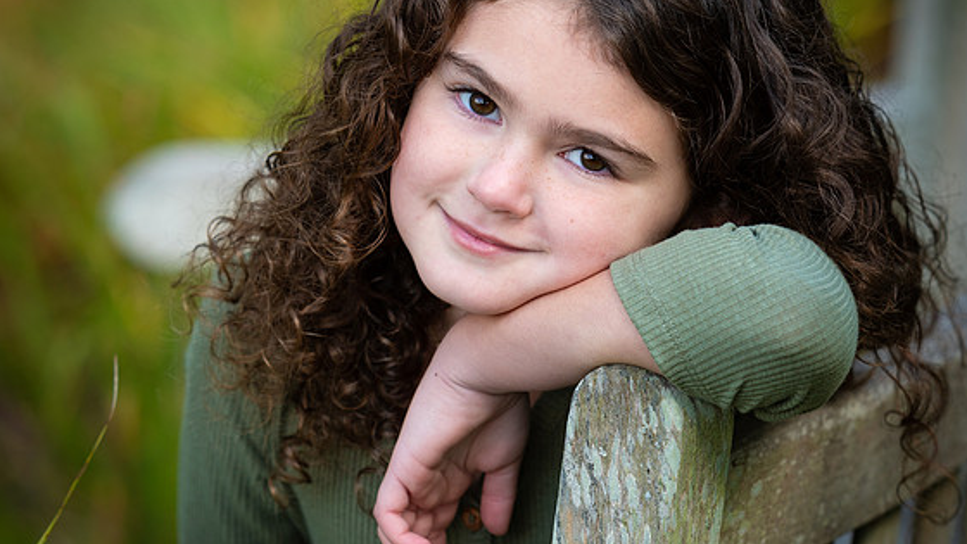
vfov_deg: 4.1
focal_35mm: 294
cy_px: 298
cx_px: 484
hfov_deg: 7.3
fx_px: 7538
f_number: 3.5
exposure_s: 1/320
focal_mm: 145
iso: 100
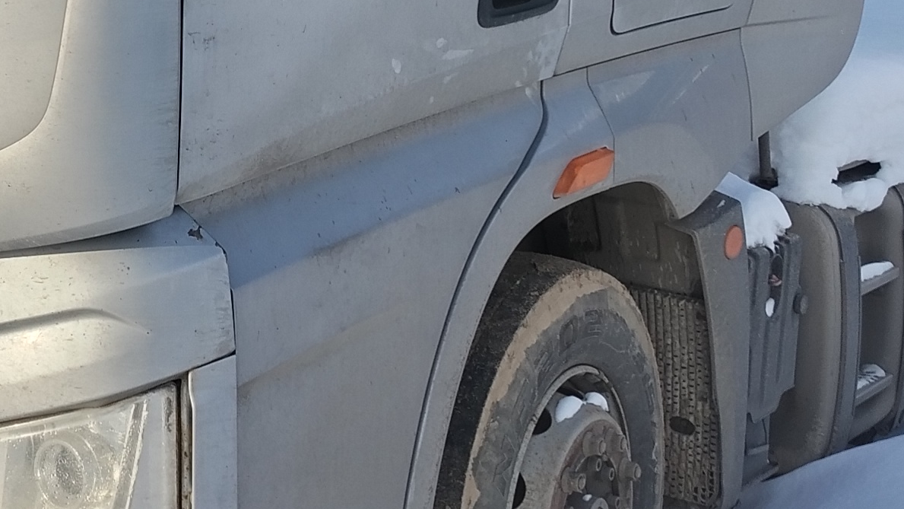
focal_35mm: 88
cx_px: 152
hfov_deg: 23.7
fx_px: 2110
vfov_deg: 13.5
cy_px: -45
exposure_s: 1/900
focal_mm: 5.25
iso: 163
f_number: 1.75
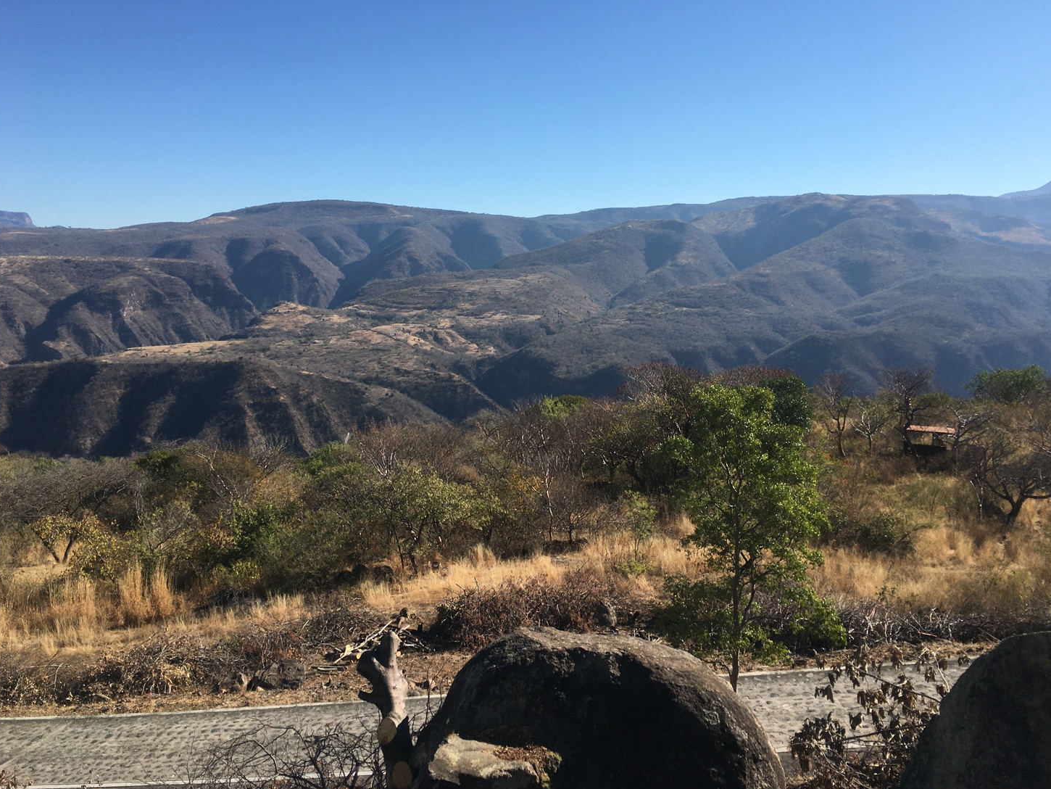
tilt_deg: -6.0
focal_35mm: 30
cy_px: 395
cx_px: 522
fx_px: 911
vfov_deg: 46.8
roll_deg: +0.7
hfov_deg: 60.0
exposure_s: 1/1672
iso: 25
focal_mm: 4.15
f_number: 2.2
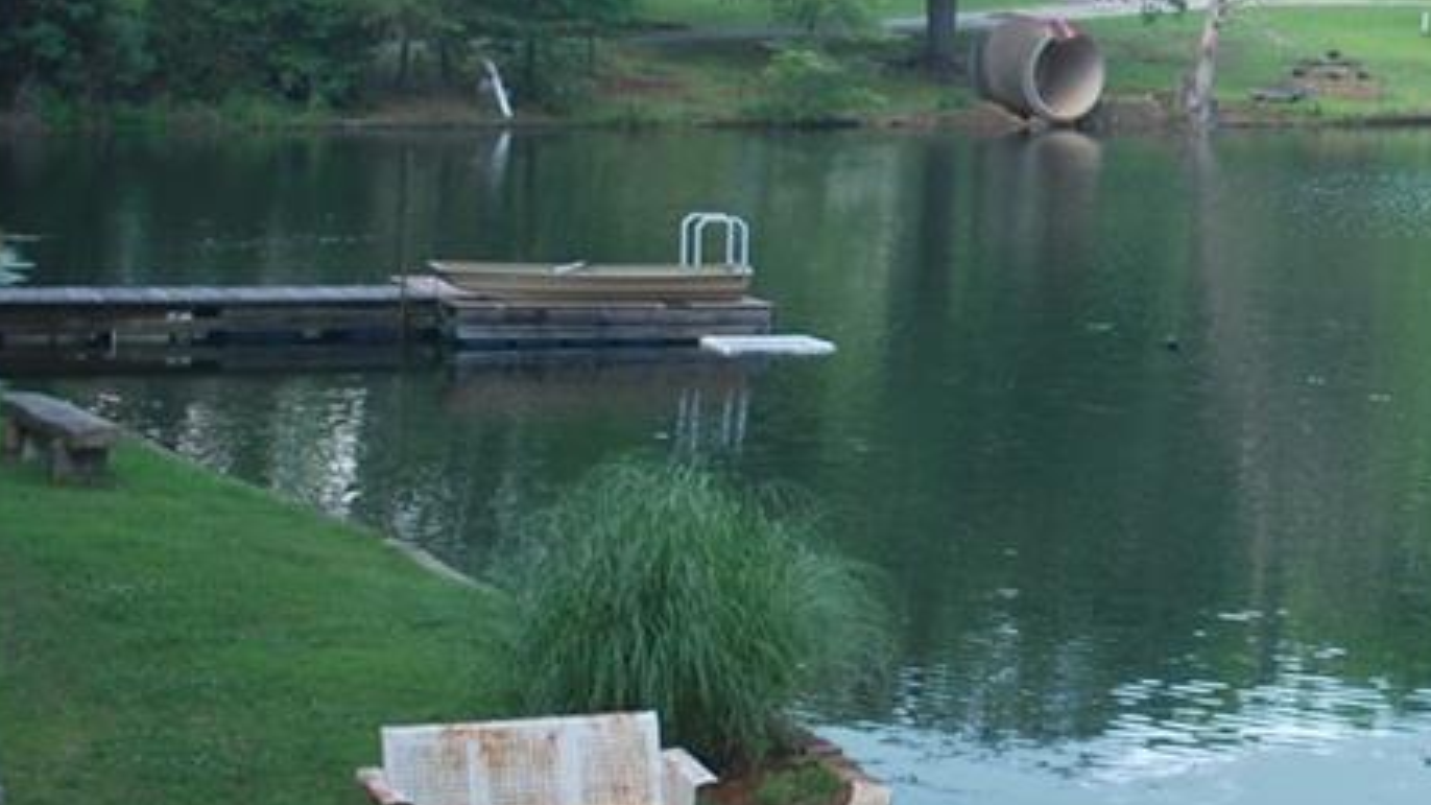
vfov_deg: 9.8
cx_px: 1569
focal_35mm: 123
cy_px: 207
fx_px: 4673
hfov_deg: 16.9
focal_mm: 35
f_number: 5.6
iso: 160
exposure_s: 1/125
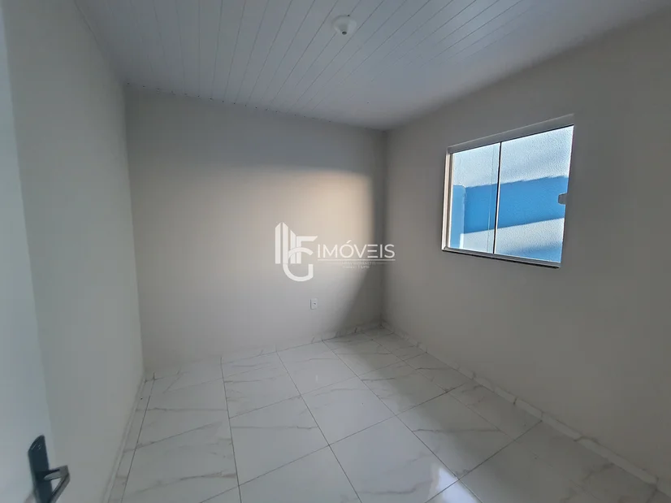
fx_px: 252
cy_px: 252
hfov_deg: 106.2
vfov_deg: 89.9
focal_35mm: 13
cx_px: 336
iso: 160
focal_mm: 1.74
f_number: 2.2
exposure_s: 1/60
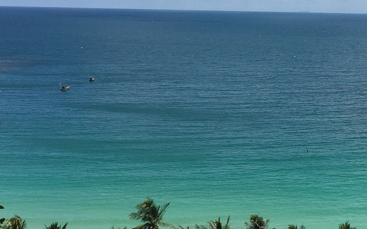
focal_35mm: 68
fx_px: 680
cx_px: 301
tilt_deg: -7.2
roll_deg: -1.9
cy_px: 80
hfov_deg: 29.4
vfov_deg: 19.1
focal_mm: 4.15
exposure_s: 1/3049
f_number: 2.2
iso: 32
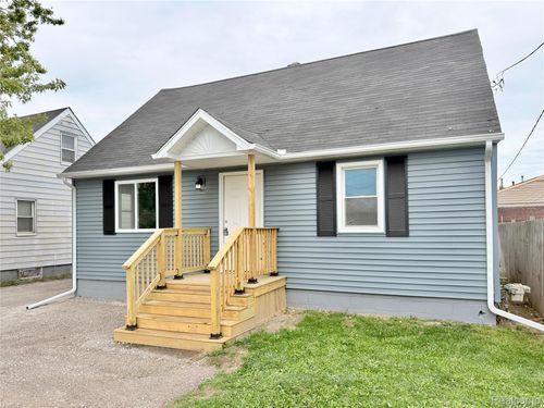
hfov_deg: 71.6
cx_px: 272
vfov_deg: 56.8
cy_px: 204
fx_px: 377
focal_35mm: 24
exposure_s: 1/2179
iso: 64
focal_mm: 6.76
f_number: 1.78
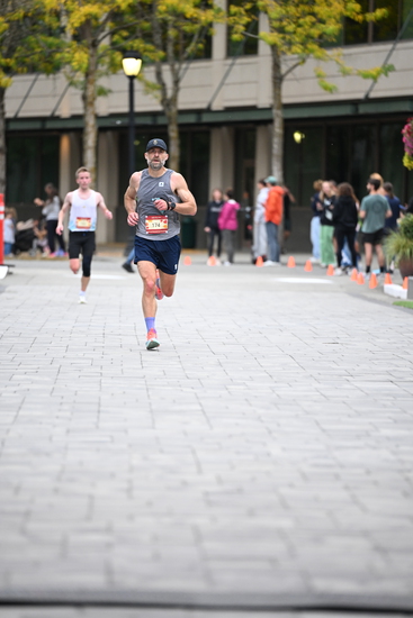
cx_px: 206
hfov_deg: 6.9
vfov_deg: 10.3
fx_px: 3439
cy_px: 309
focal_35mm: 200
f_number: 2.8
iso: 1600
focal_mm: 200
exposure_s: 1/1250
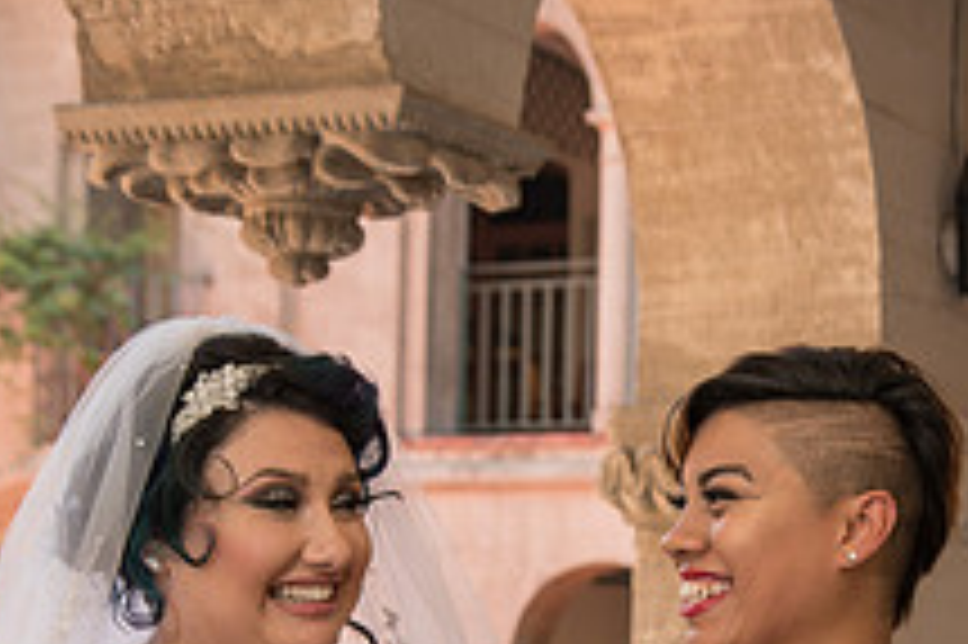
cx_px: 698
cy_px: 714
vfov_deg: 12.3
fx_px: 2929
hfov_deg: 18.7
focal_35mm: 109
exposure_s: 1/100
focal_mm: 40
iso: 100
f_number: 4.5
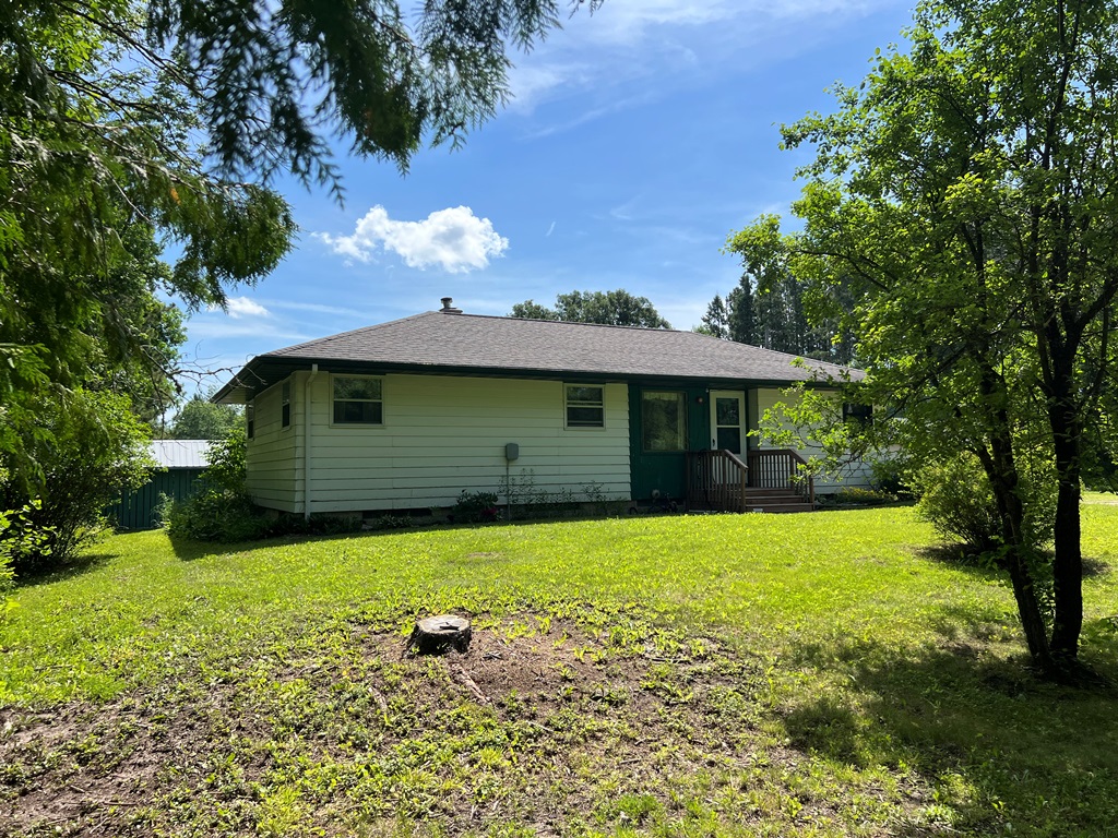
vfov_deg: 53.1
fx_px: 840
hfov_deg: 67.3
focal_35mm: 26
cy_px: 419
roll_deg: +1.2
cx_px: 559
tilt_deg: +3.6
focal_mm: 5.7
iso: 50
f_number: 1.5
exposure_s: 1/3831
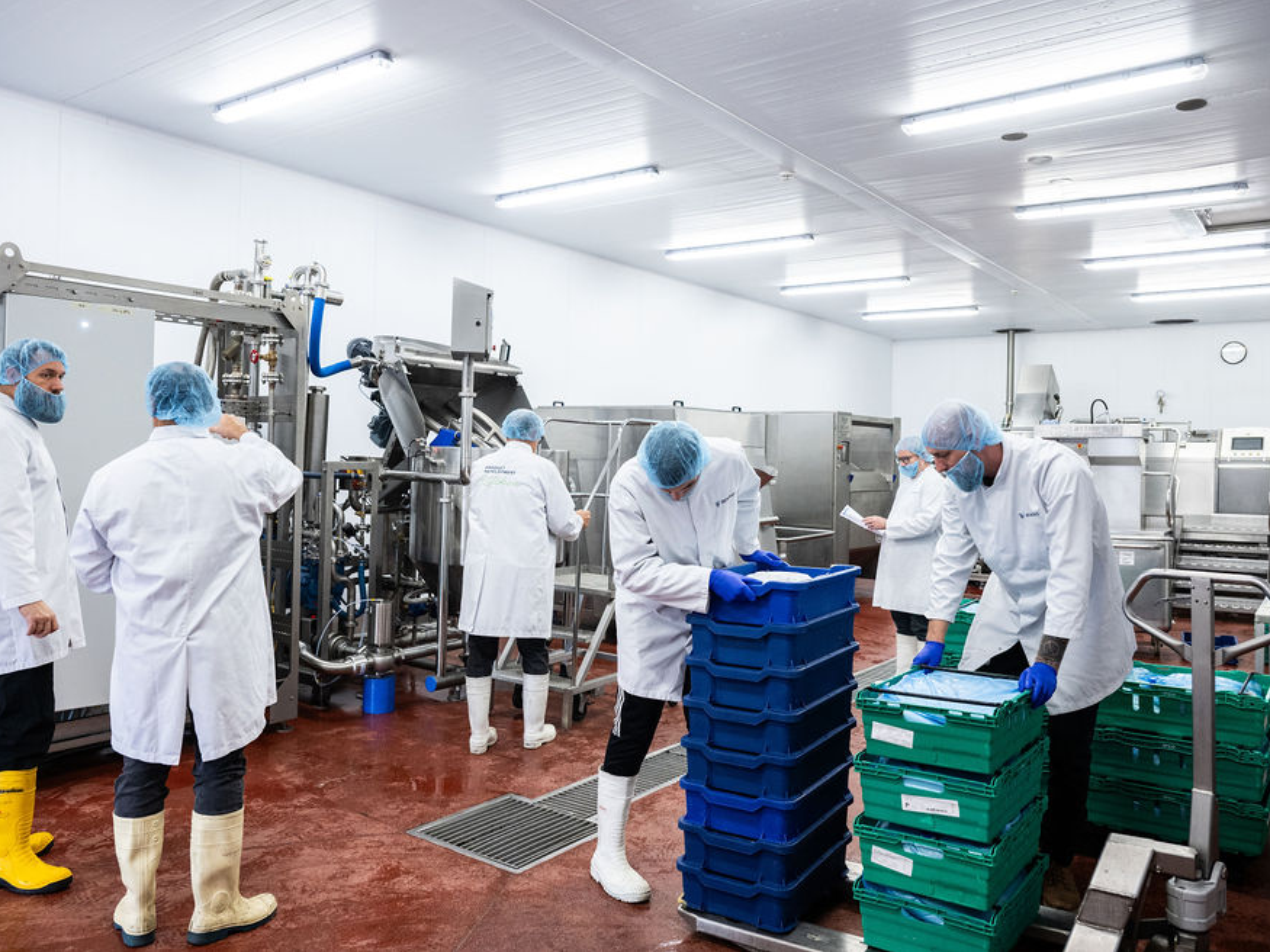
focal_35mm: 27
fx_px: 990
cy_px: 458
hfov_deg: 65.3
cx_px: 611
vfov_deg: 51.3
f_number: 4
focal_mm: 24
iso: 1250
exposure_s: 1/100
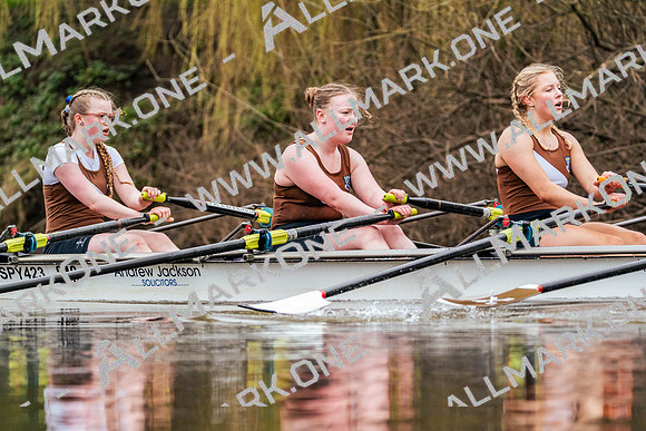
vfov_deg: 5.0
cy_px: 216
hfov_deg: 7.4
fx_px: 4972
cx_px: 323
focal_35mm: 277
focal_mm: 277
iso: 4000
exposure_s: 1/2000
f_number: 6.3
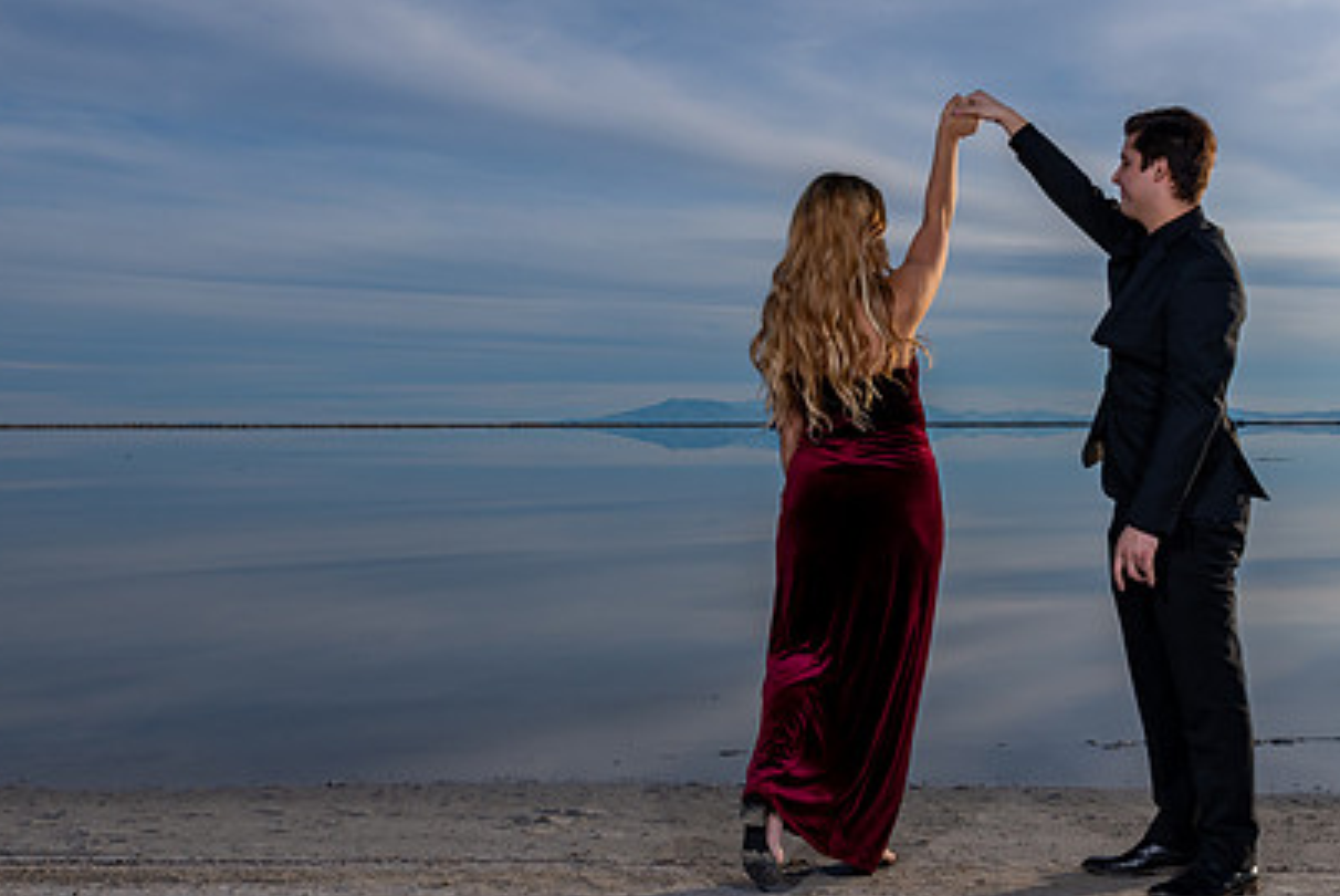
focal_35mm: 49
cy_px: 406
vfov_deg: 27.6
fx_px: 1825
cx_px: 741
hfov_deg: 40.3
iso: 200
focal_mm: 28
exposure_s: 1/200
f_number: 18
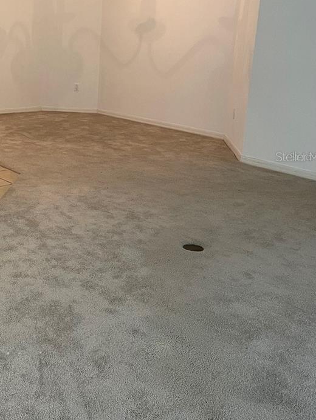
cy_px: 156
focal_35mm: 45
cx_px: 60
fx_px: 548
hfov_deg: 31.3
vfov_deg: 41.7
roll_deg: -1.6
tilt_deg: -14.0
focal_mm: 4.2
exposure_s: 1/60
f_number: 1.6
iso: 100
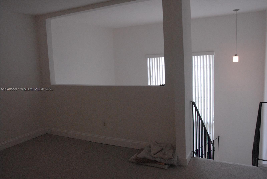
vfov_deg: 43.7
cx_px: 134
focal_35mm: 30
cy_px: 90
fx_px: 223
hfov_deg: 61.9
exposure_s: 1/160
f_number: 6.3
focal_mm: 20
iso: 1600
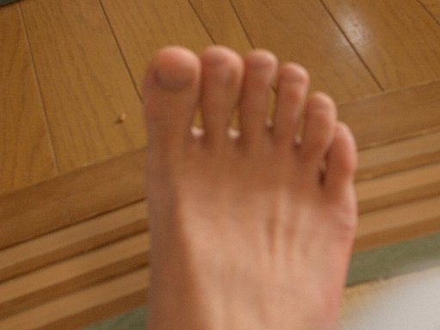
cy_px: 165
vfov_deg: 19.9
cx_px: 220
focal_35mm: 74
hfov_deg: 26.3
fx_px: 941
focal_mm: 12.2
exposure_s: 1/15
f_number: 3.9
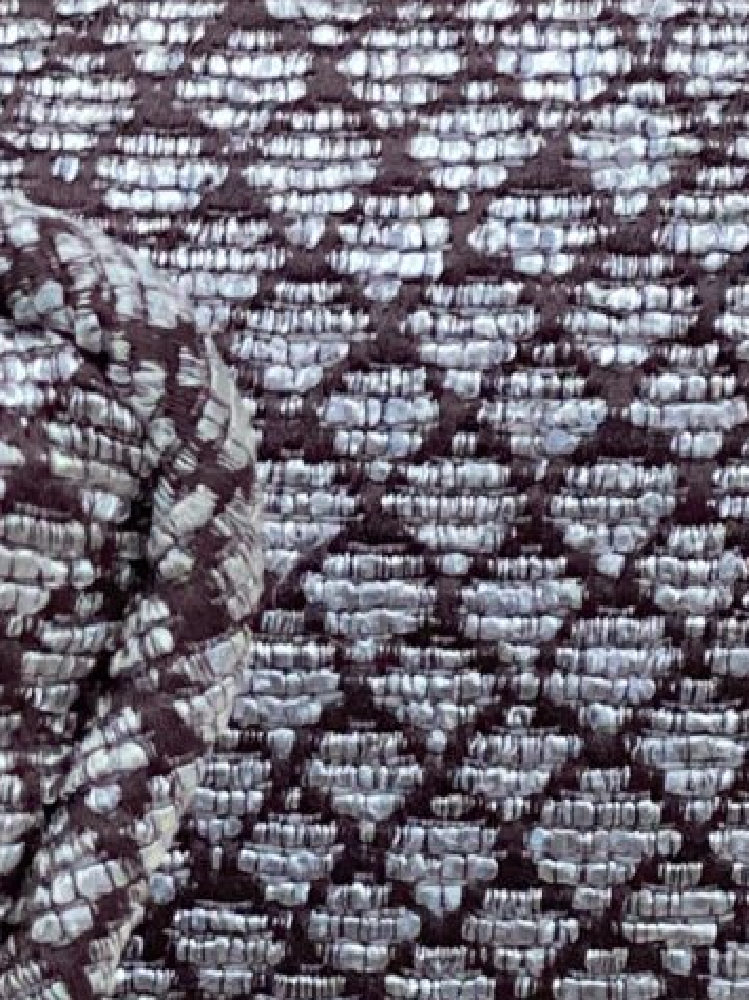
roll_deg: +4.9
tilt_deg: -25.0
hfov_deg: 5.3
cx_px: -87
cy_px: 133
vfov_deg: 7.0
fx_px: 8114
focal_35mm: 281
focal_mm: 6
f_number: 2
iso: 100
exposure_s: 1/122
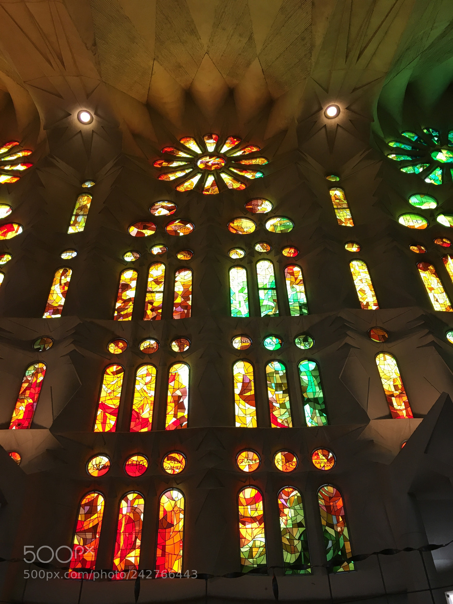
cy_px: 302
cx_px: 226
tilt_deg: +45.2
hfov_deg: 48.2
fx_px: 506
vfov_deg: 61.7
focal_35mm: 29
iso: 32
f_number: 2.2
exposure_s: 1/33
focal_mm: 4.15
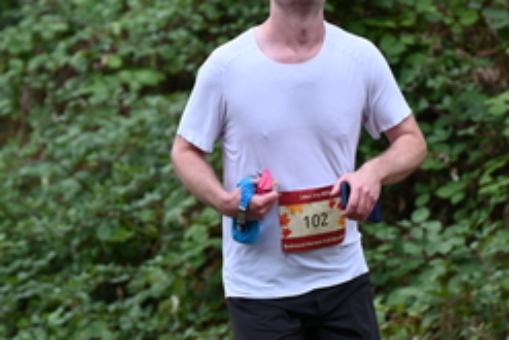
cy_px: 108
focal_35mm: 446
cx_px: 196
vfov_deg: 3.1
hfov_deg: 4.6
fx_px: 6309
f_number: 6.3
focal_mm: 200
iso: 400
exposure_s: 1/250
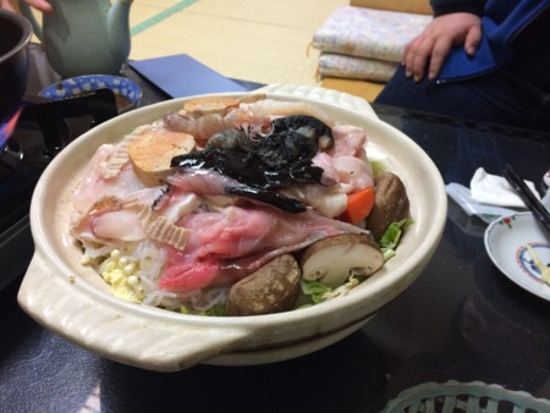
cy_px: 206
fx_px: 477
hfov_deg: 59.9
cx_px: 275
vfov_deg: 46.8
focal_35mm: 30
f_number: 2.2
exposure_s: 1/33
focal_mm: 4.12
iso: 200
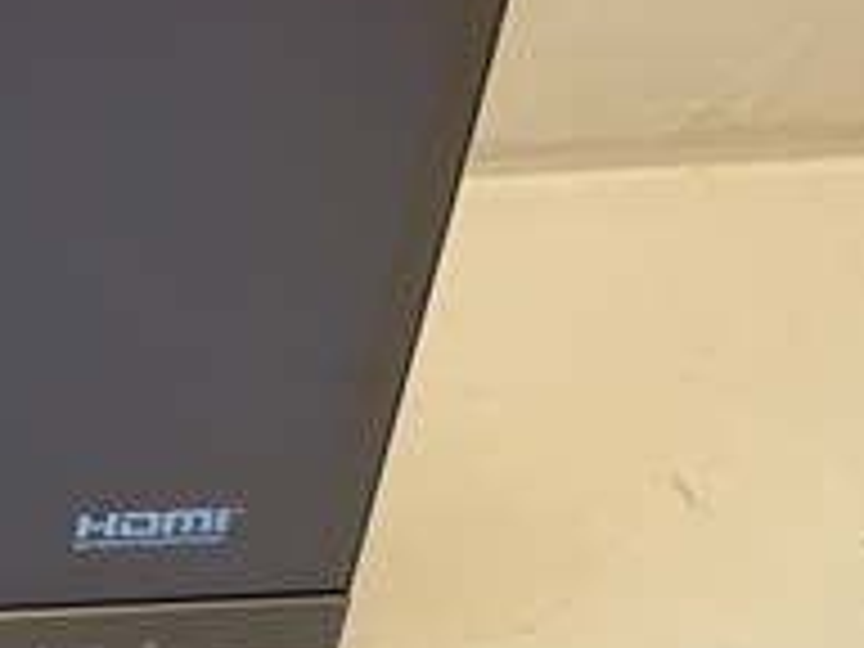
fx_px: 3020
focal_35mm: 121
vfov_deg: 12.2
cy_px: 220
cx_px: -832
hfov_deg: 13.9
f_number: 1.8
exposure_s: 1/50
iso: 64
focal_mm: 3
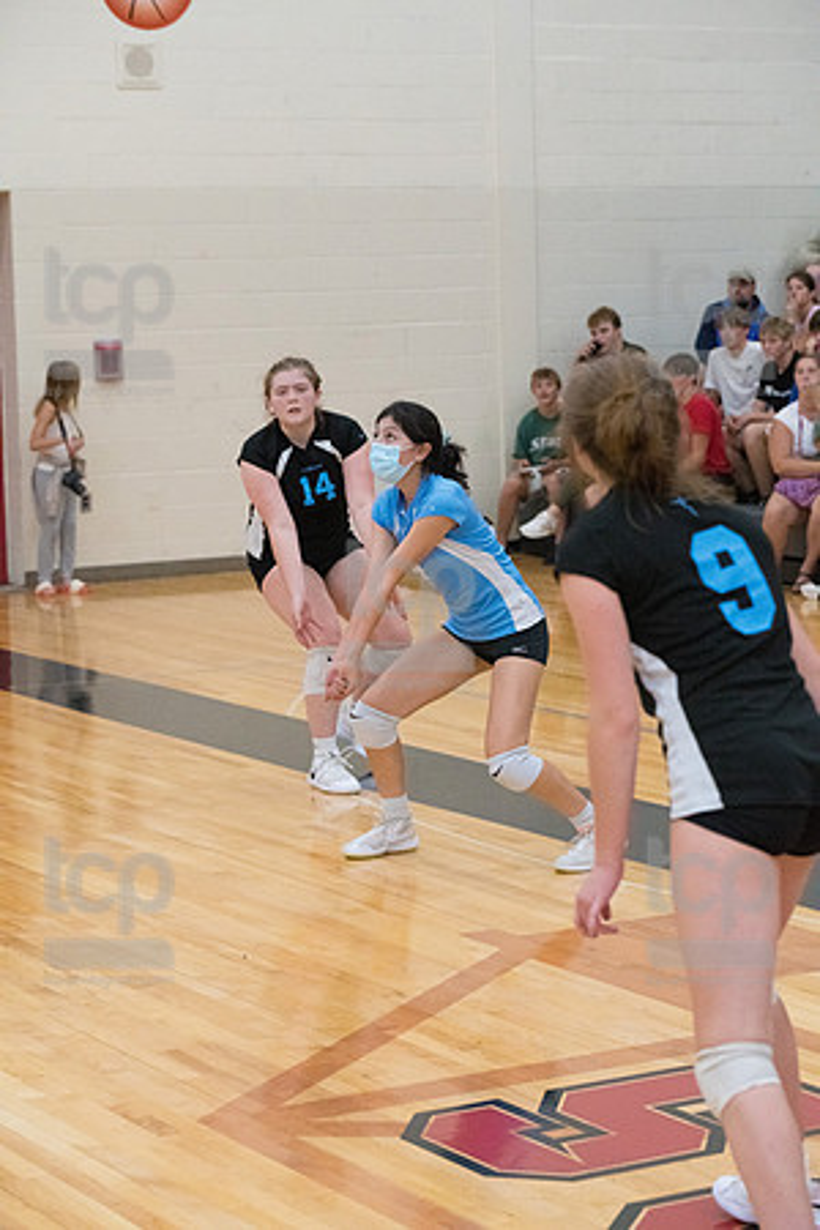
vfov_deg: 22.6
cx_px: 410
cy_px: 615
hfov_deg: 15.2
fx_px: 3075
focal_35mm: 90
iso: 6400
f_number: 4.5
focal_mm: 90
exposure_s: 1/1000
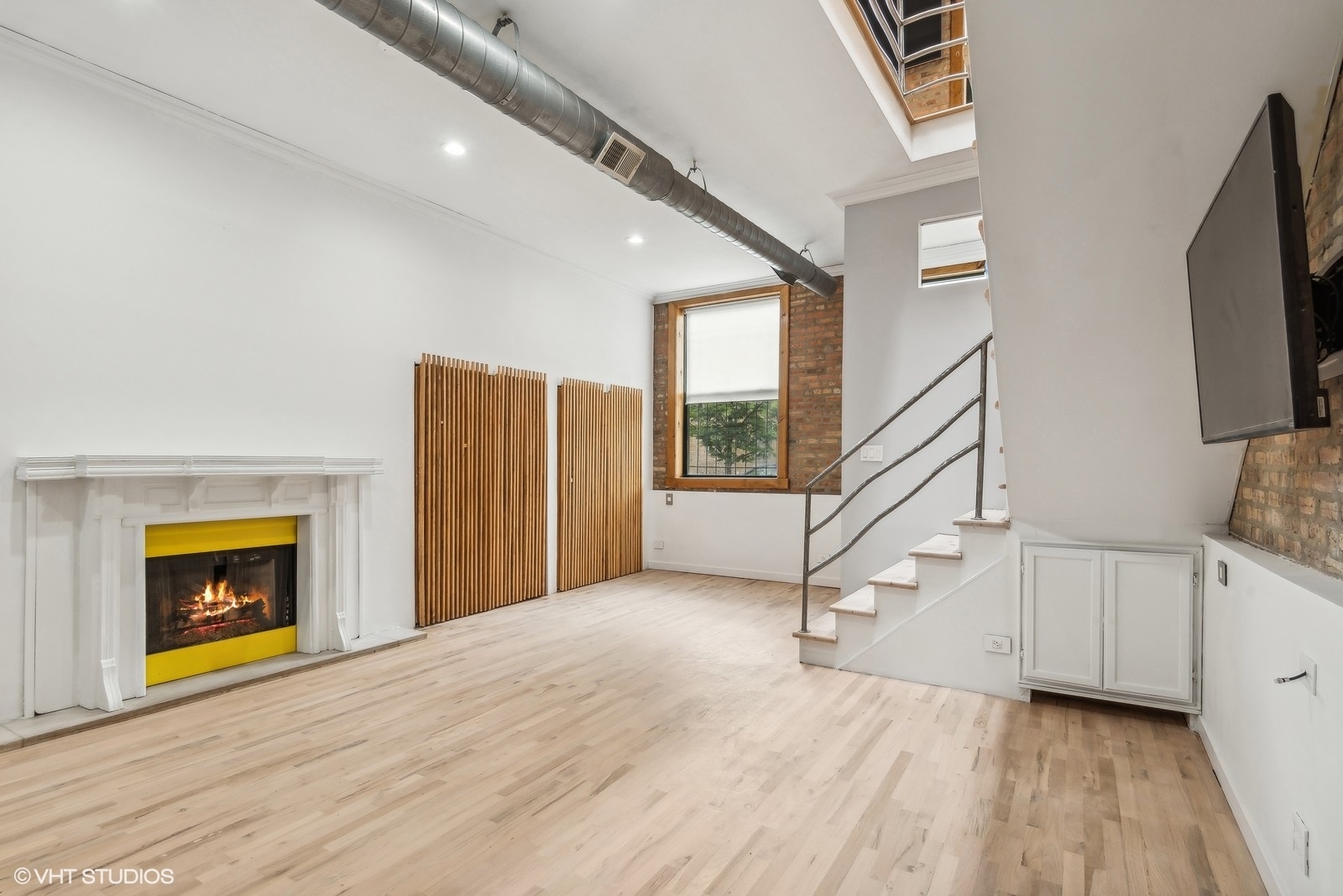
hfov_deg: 93.3
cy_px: 448
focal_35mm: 17
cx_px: 672
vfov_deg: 70.5
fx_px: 634
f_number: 8
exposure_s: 1/6
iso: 200
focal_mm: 17
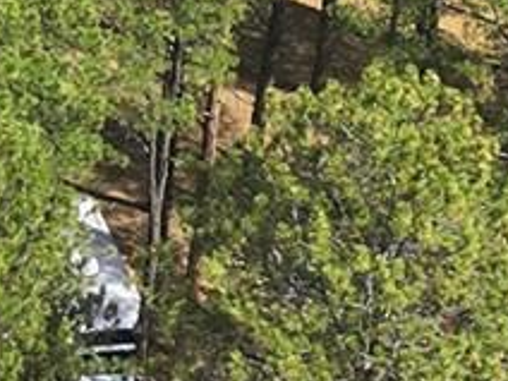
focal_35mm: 181
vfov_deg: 7.6
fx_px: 2656
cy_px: -587
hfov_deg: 10.0
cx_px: -573
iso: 200
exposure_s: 1/2500
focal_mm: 6.7
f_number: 1.7
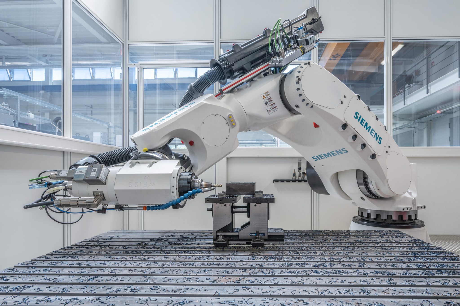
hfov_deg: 82.0
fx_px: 263
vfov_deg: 60.3
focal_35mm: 21
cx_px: 256
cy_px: 170
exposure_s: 1/4
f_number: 11
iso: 125
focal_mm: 18.5
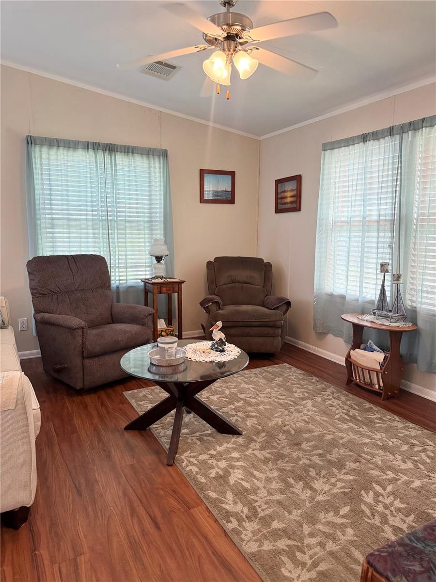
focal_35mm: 24
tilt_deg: -7.8
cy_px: 291
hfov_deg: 56.8
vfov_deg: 71.6
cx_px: 218
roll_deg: -0.5
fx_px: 403
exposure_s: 1/120
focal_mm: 6.76
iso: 250
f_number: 1.78
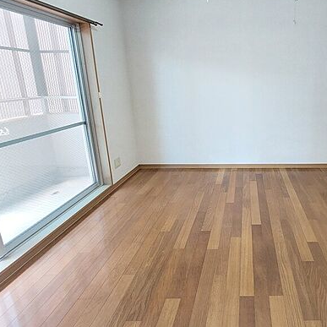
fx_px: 203
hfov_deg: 71.3
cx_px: 253
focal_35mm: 19
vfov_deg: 76.5
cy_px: 126
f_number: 2.2
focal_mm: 1.74
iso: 250
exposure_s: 1/40
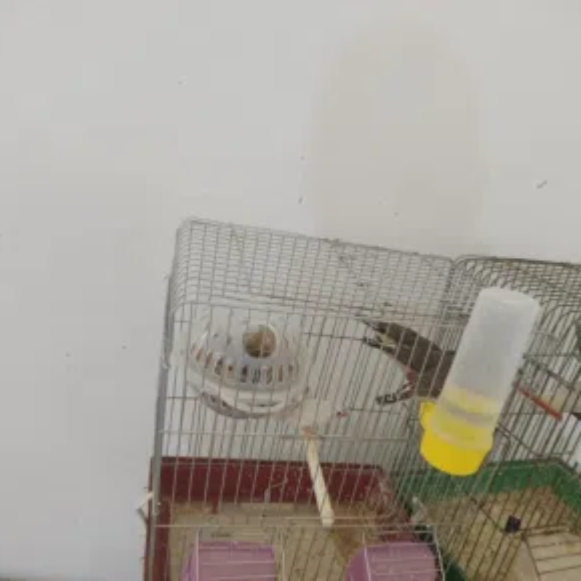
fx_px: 532
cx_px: 286
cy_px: 397
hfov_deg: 57.3
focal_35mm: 28
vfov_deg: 55.8
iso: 1250
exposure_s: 1/39.2
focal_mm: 6.07
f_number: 1.7
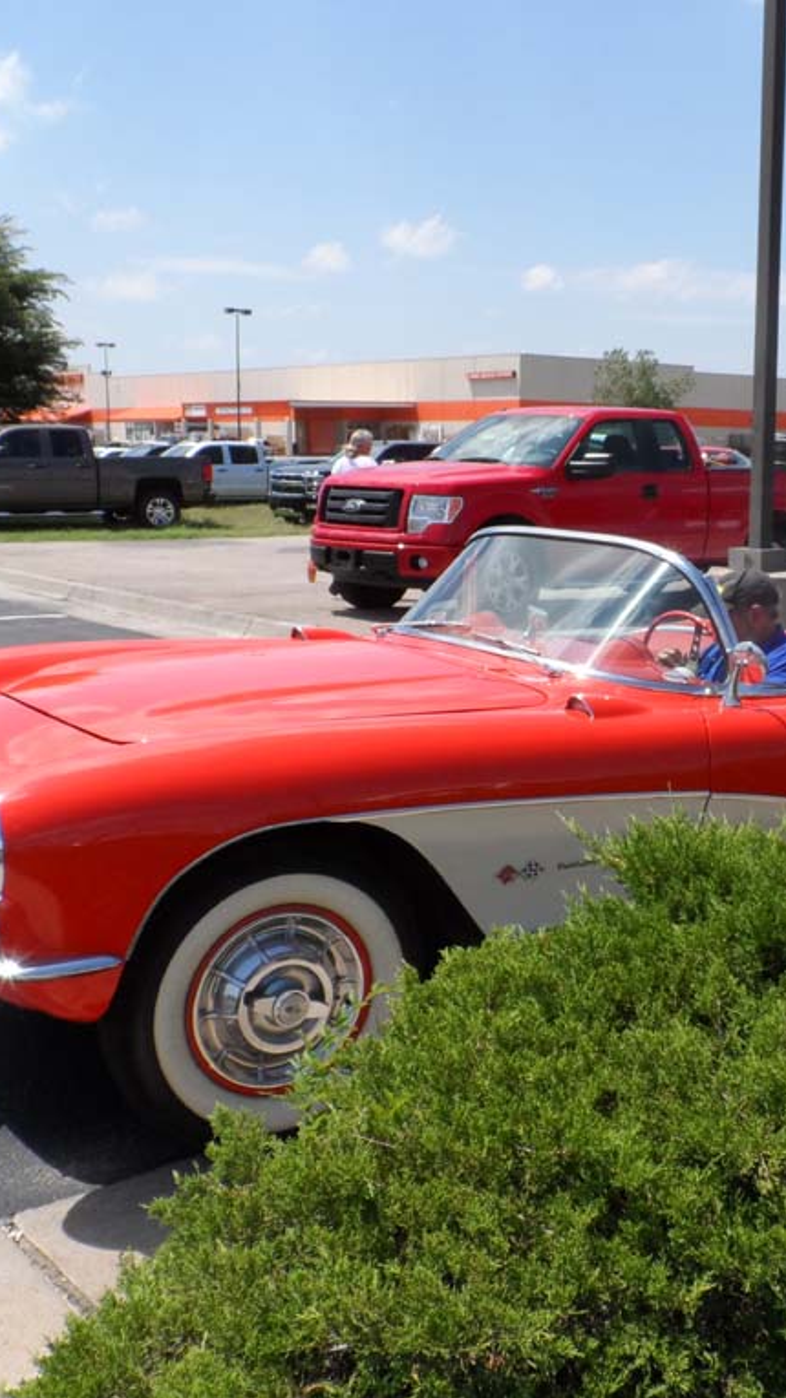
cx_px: 594
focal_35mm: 35
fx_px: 1298
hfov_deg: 33.0
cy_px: 700
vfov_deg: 56.6
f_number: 4.5
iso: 80
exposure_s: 1/500
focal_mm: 4
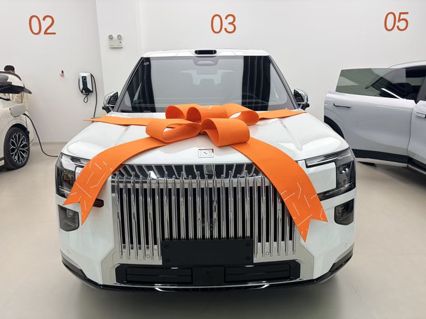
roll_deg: +1.2
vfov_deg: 53.1
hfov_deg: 67.3
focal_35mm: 26
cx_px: 213
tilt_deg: -12.9
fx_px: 320
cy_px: 160
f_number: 1.6
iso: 40
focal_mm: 5.96
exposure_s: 1/112
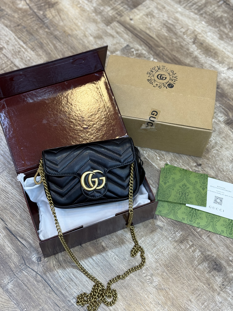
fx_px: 431
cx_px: 116
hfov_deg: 30.3
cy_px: 156
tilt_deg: -58.3
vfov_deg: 39.7
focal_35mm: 48
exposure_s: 1/100
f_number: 1.78
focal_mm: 6.76
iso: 64
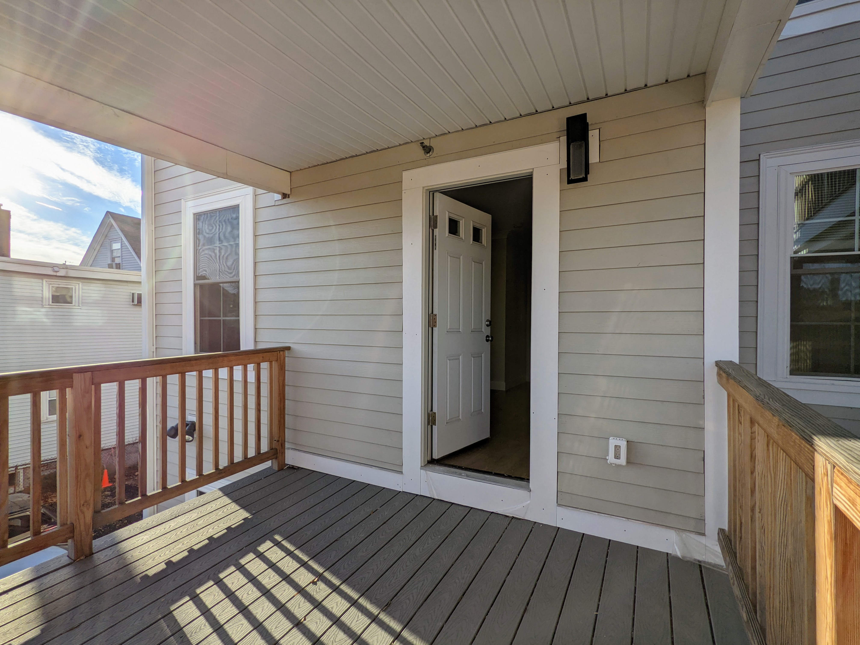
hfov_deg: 94.5
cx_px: 430
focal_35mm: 16
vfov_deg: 78.1
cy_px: 322
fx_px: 397
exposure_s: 1/952
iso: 20
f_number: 2.2
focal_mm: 2.22
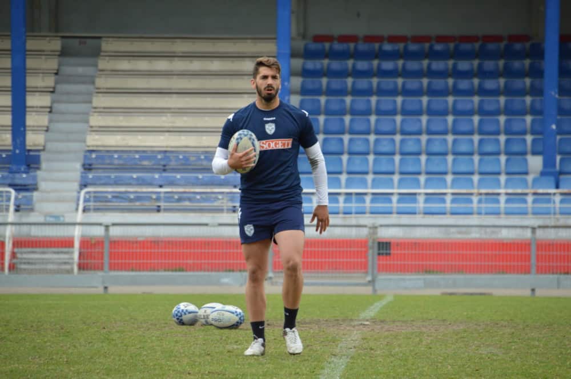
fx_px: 4754
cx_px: 286
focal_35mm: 300
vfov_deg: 4.6
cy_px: 190
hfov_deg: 6.9
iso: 400
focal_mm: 200
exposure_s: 1/400
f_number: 6.3
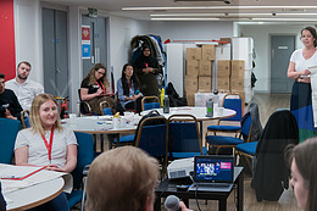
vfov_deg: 22.6
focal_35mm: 60
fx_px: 528
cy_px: 110
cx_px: 247
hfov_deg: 32.6
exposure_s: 1/125
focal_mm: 26
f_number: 2.8
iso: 1250
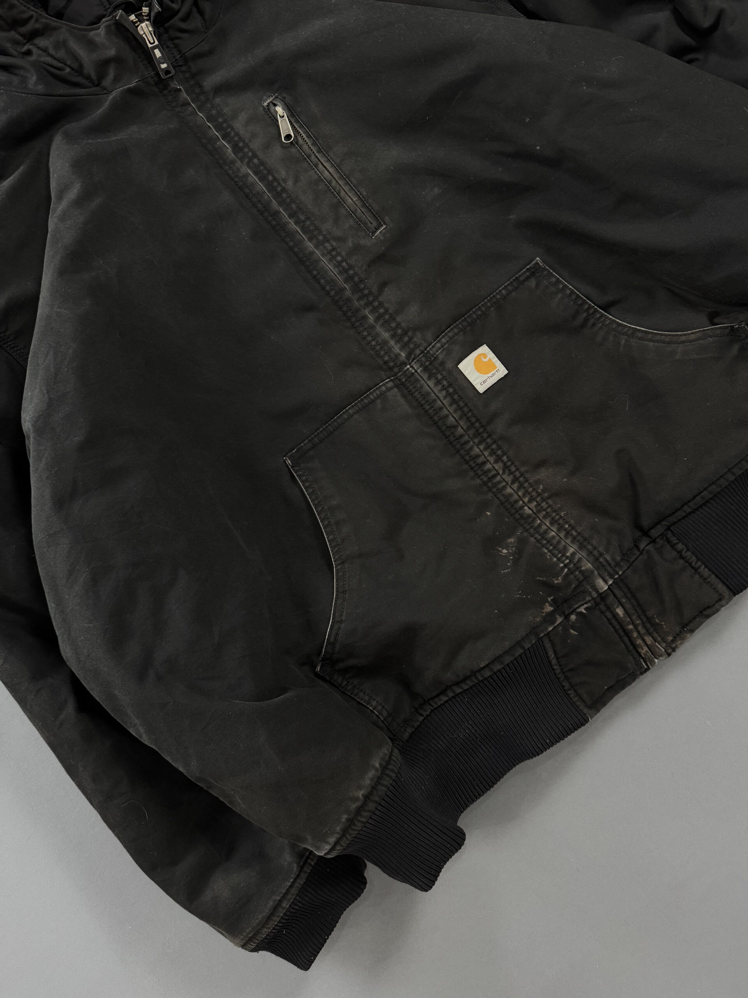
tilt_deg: -82.5
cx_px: 374
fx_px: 691
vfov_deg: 71.6
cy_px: 499
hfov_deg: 56.8
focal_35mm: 24
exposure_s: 1/60
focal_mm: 6.76
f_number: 1.78
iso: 320
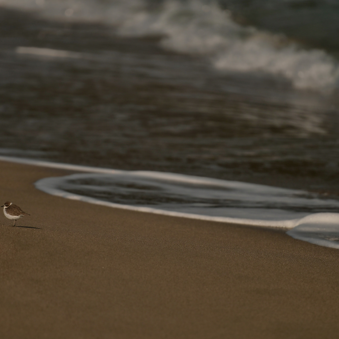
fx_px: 4255
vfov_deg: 4.6
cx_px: 151
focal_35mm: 384
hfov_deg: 4.6
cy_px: 170
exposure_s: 1/3200
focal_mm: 200
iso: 100
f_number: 2.8
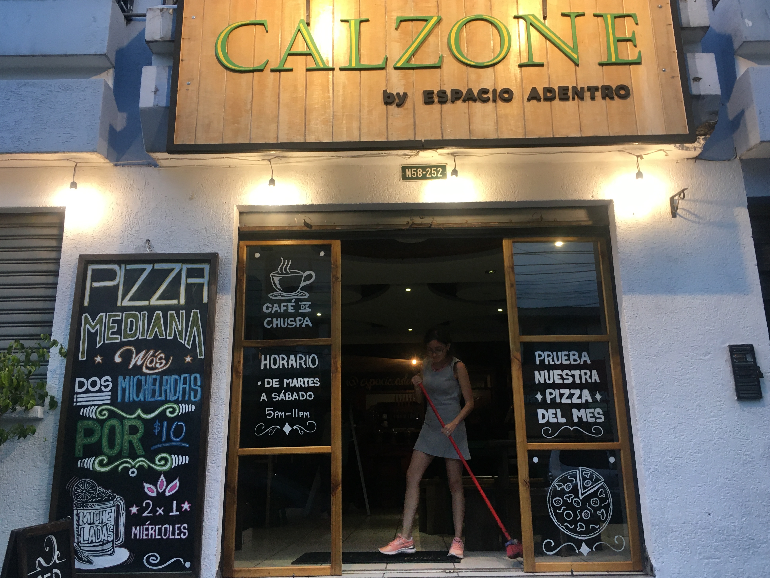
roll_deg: +1.2
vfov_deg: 46.8
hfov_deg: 60.0
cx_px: 393
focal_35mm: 30
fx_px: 667
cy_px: 281
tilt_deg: +14.0
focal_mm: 4.15
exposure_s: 1/30
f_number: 2.2
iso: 40
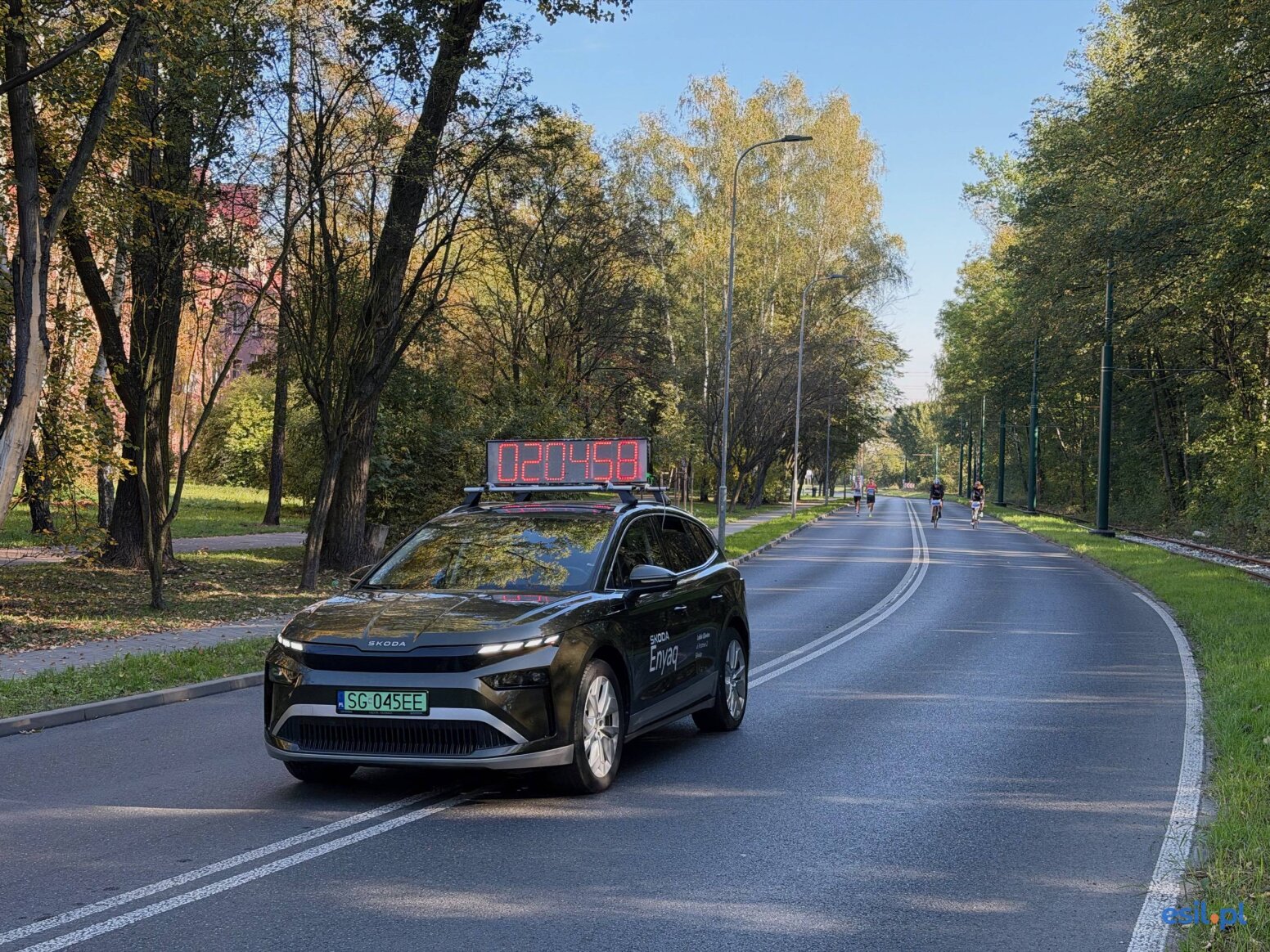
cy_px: 476
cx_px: 635
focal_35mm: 48
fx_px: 1761
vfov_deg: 30.3
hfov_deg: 39.7
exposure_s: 1/386
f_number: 1.78
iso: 80
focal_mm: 6.76
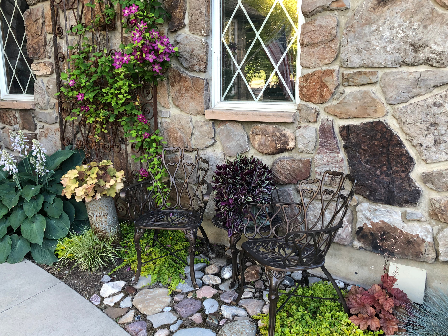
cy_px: 167
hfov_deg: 58.4
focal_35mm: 31
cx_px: 219
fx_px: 401
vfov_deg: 45.4
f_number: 1.8
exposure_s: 1/120
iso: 50
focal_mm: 3.99
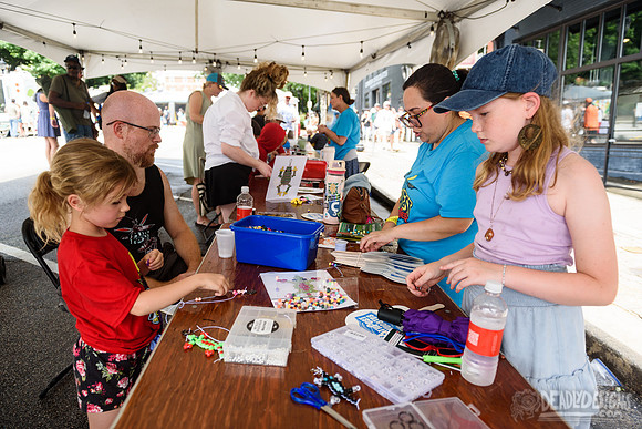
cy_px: 214
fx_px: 428
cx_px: 321
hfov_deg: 73.7
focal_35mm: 24
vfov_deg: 53.2
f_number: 5
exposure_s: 1/400
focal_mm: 24
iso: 200
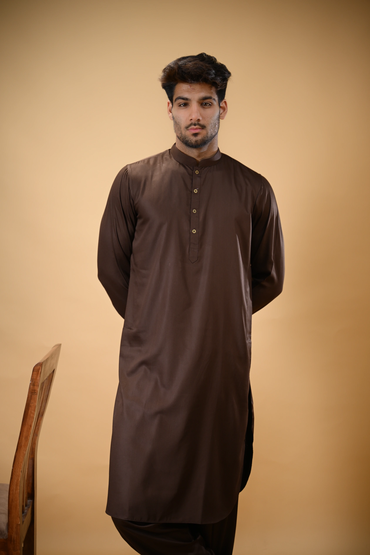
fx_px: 987
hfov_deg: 21.2
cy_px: 278
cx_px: 185
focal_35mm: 64
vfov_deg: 31.4
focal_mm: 64
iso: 200
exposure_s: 1/125
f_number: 2.8
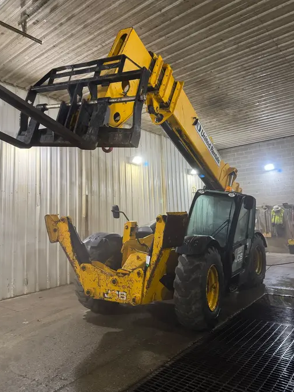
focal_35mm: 26
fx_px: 294
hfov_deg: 53.1
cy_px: 182
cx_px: 152
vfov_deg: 67.2
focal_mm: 6.76
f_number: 1.78
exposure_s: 1/40
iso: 640
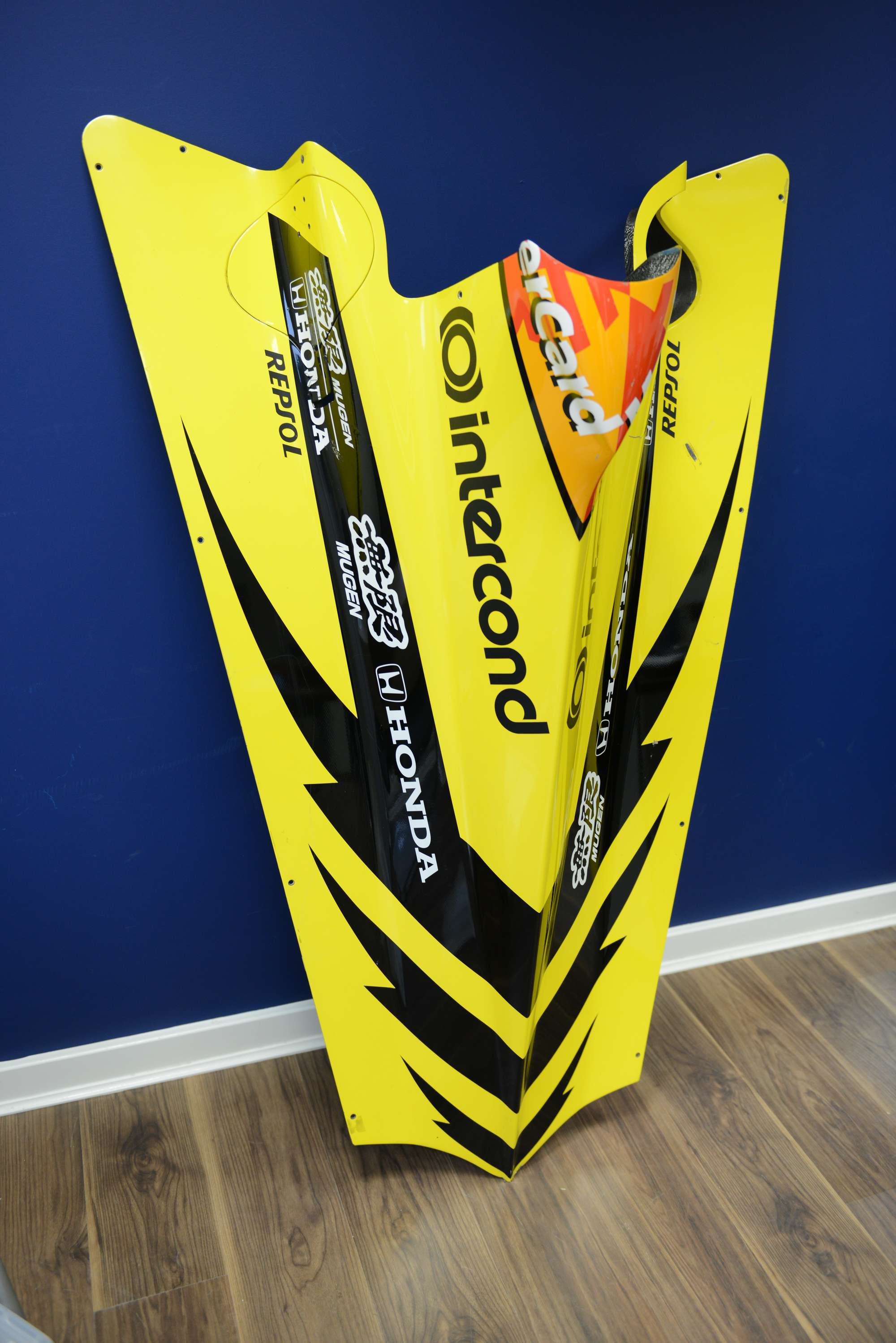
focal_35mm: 31
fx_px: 1156
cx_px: 448
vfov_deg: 60.3
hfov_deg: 42.4
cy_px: 672
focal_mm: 31
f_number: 3.2
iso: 800
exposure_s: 1/125
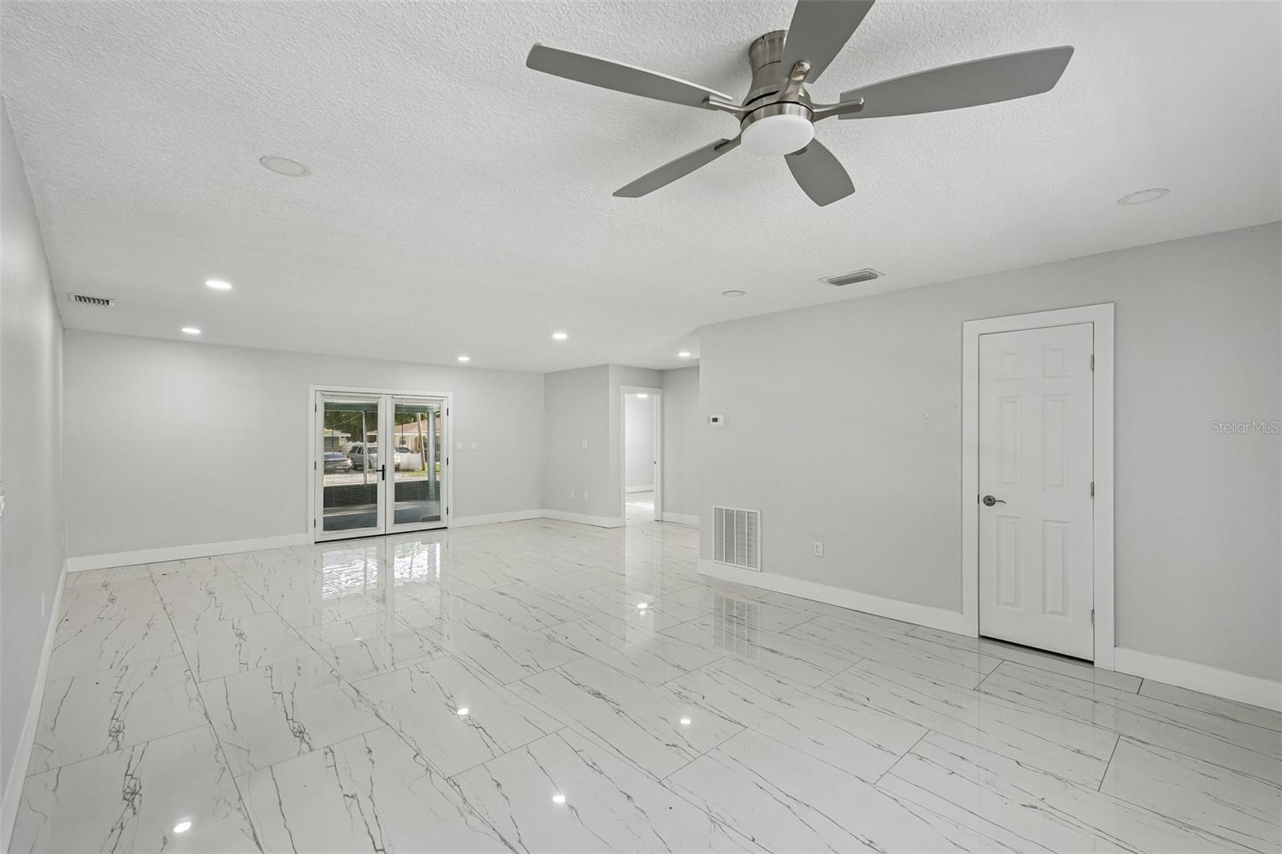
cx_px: 641
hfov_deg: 96.7
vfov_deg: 73.7
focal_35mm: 16
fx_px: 570
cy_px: 427
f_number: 6.3
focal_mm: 16
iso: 400
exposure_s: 1/50
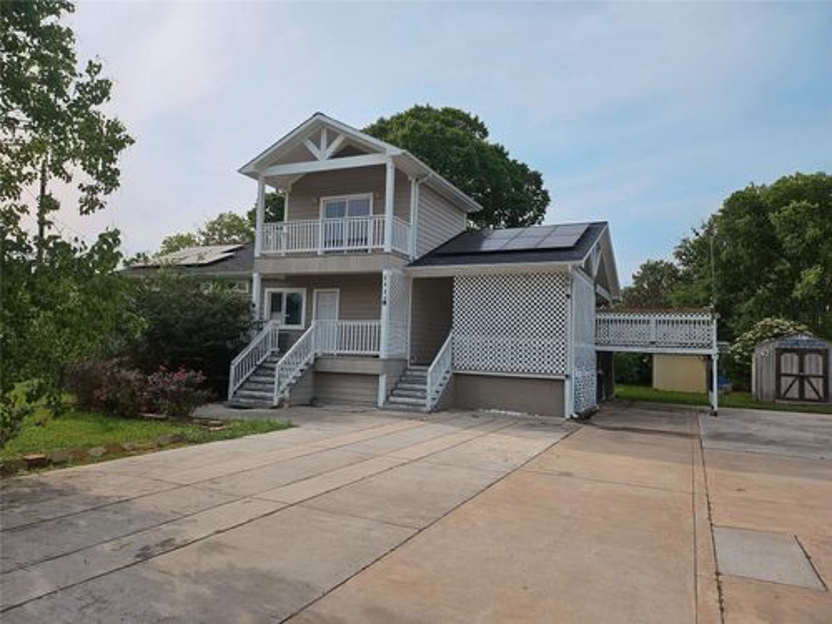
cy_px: 312
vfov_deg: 56.8
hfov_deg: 71.6
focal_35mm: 24
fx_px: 577
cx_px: 416
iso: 50
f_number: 1.8
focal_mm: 5
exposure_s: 1/5811
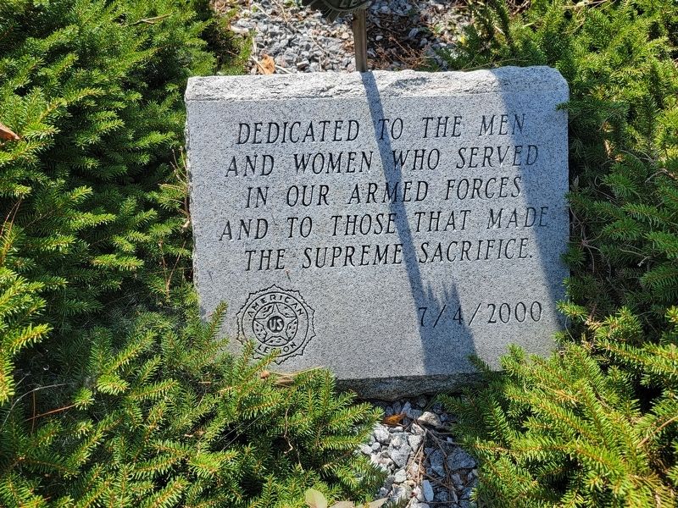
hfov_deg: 71.6
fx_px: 470
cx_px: 339
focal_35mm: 24
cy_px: 254
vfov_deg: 56.8
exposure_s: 1/493
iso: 16
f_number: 1.8
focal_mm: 6.7
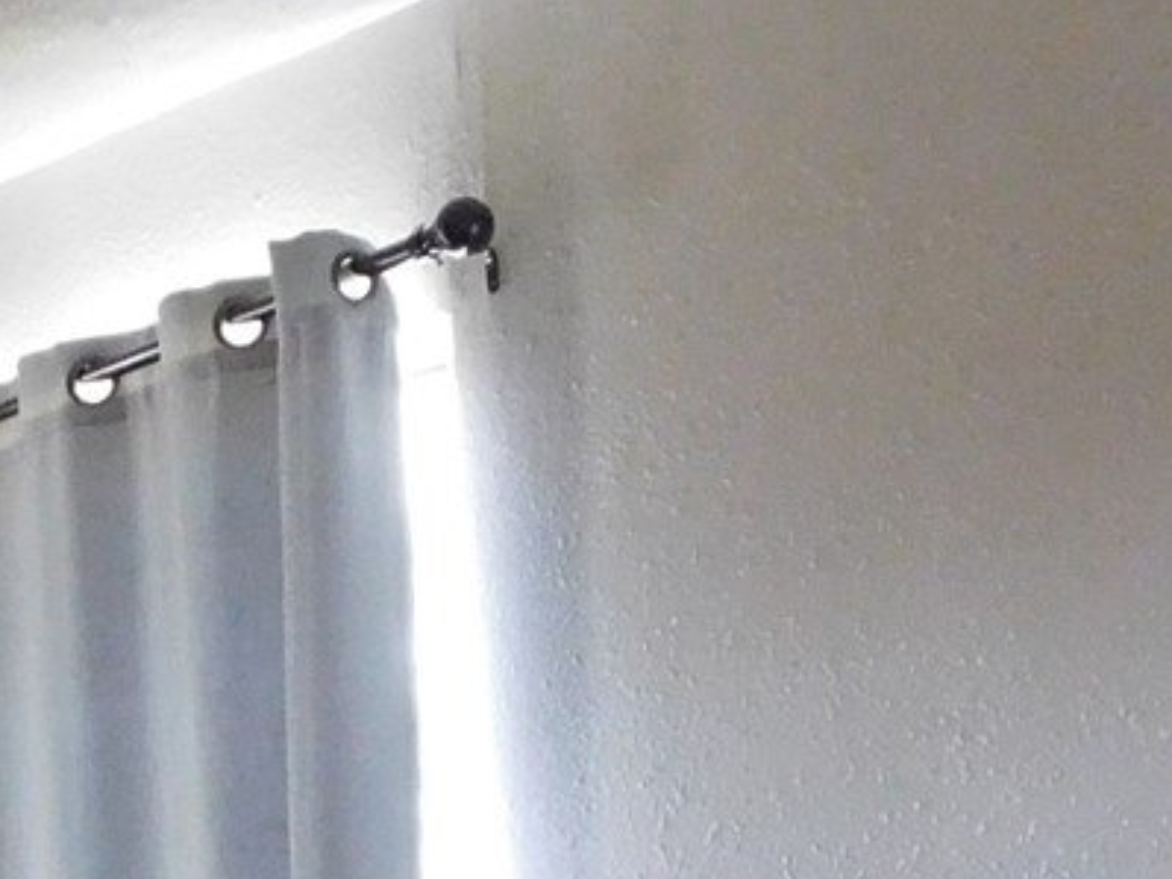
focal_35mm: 118
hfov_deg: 15.4
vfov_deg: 12.2
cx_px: -587
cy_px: 1097
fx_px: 3994
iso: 500
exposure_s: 1/8
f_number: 3
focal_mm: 4
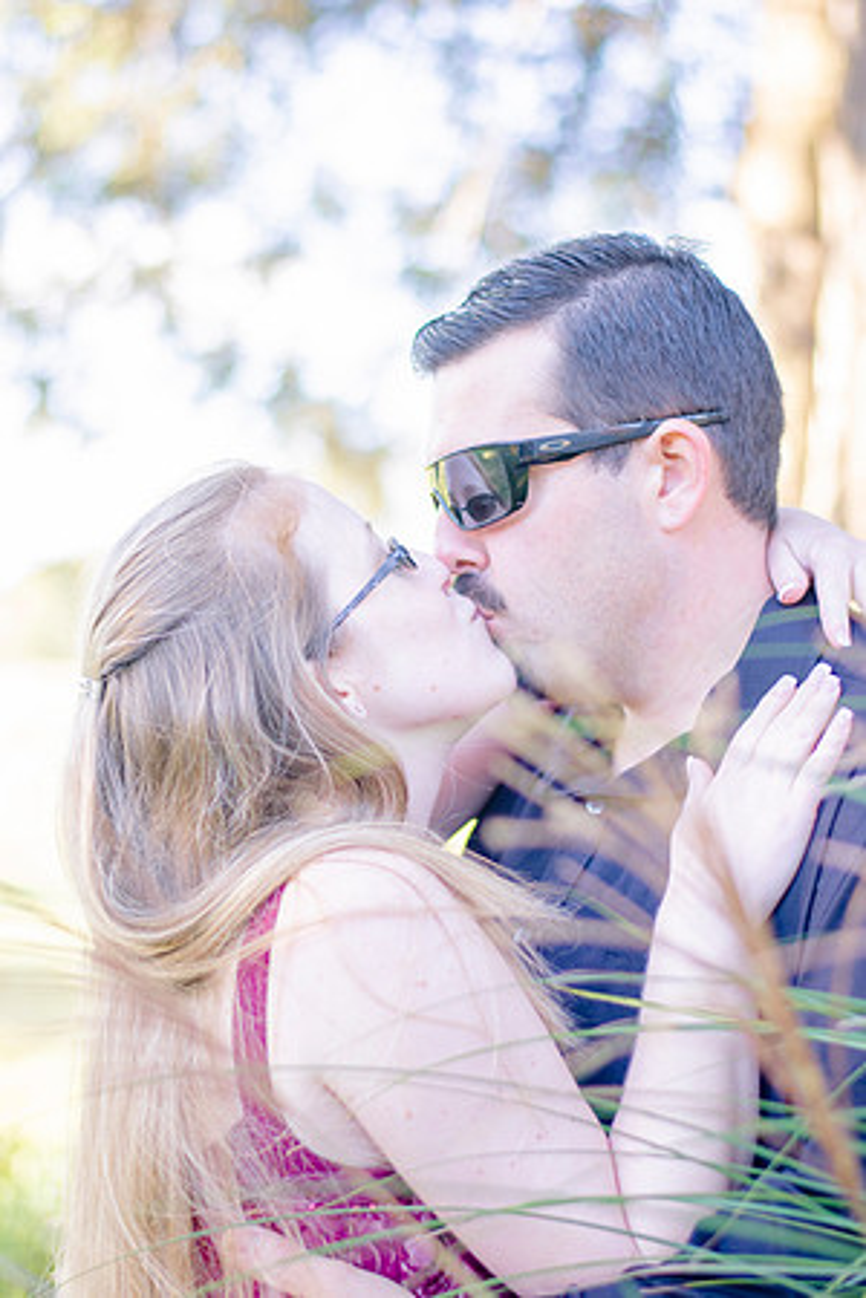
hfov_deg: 18.2
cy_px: 649
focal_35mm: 75
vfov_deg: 27.0
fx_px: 2706
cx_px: 433
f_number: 2
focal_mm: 50
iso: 250
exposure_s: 1/250
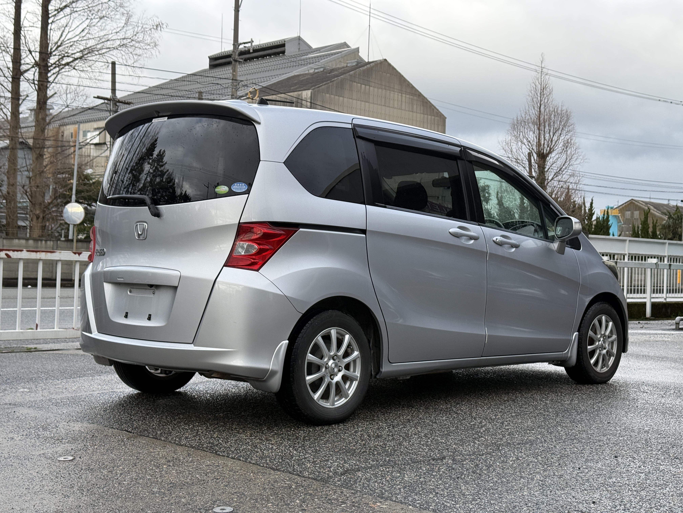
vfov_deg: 30.3
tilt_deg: +0.2
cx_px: 342
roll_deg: -1.5
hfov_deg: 39.7
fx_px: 947
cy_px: 256
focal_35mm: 48
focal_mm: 6.76
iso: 64
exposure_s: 1/778
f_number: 1.78
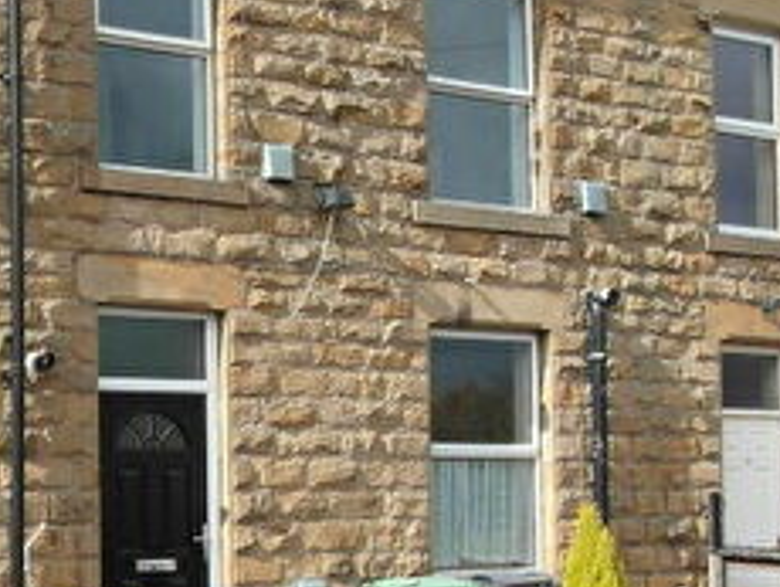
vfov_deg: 20.1
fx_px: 1647
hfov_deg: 25.9
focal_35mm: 73
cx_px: 92
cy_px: 436
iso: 80
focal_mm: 5.2
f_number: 3.9
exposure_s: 1/350
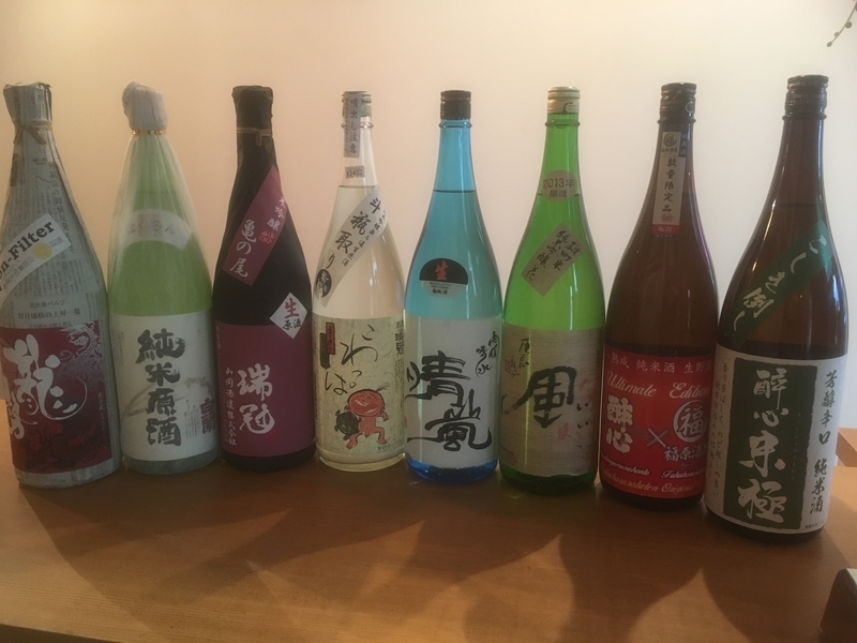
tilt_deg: -13.0
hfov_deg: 61.7
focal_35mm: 29
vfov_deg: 48.2
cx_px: 428
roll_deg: -0.4
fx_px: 718
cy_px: 322
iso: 200
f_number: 2.2
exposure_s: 1/20
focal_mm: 4.15
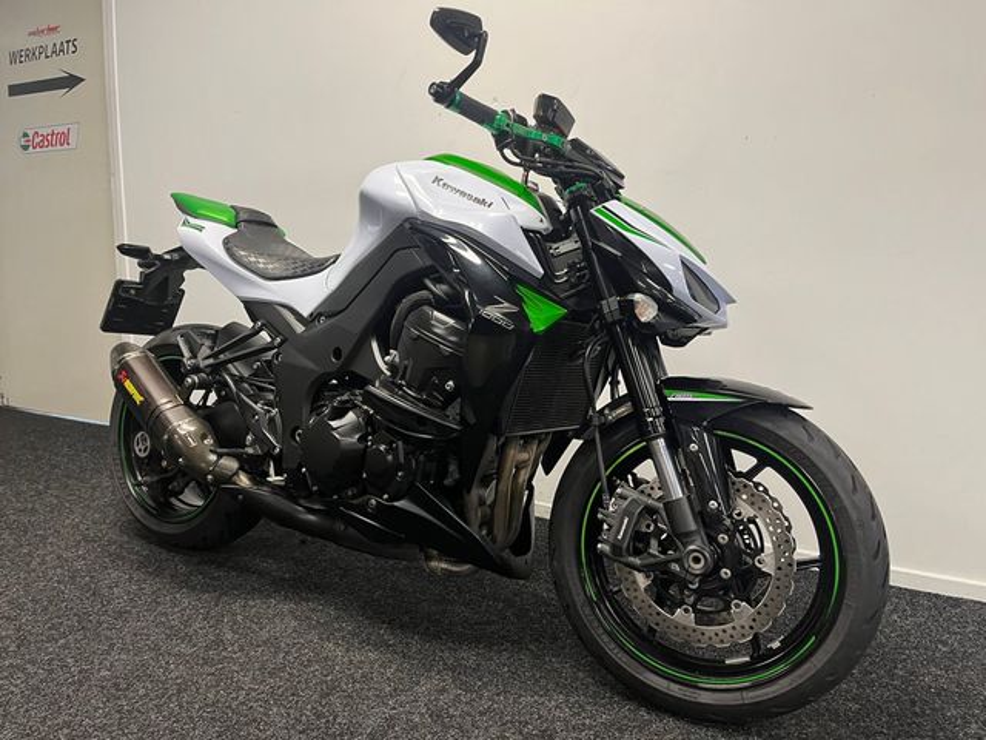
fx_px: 741
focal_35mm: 26
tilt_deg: -7.4
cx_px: 493
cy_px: 370
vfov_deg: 53.1
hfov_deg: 67.3
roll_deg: -0.7
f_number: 1.6
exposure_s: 1/50
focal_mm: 5.1
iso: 100
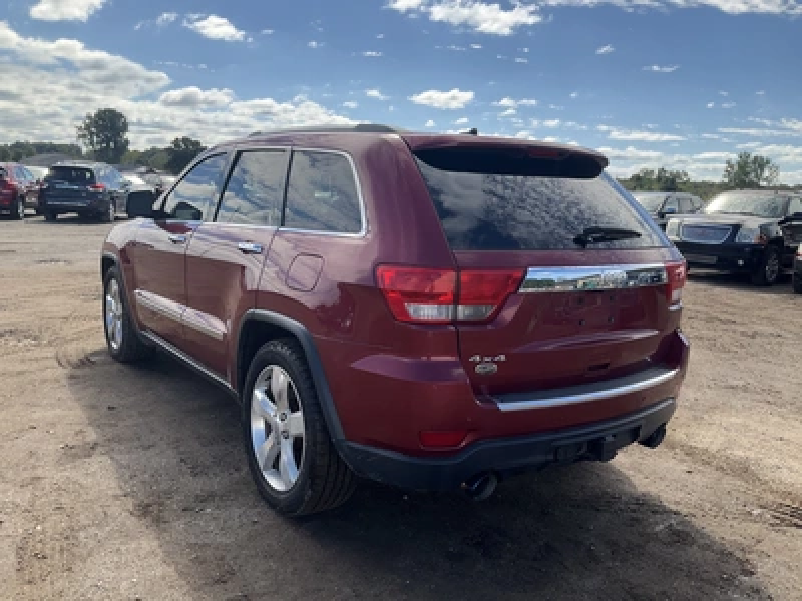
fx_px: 672
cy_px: 300
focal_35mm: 29
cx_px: 401
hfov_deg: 61.7
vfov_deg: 48.2
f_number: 1.8
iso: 25
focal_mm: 3
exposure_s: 1/1412
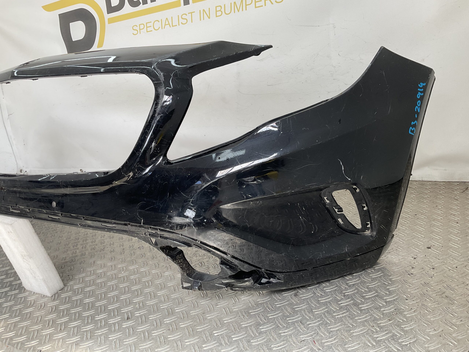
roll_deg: +7.8
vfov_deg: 48.2
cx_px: 234
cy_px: 176
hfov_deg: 61.7
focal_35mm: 29
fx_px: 393
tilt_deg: -17.5
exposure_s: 1/206
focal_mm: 3
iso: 16
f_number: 1.8
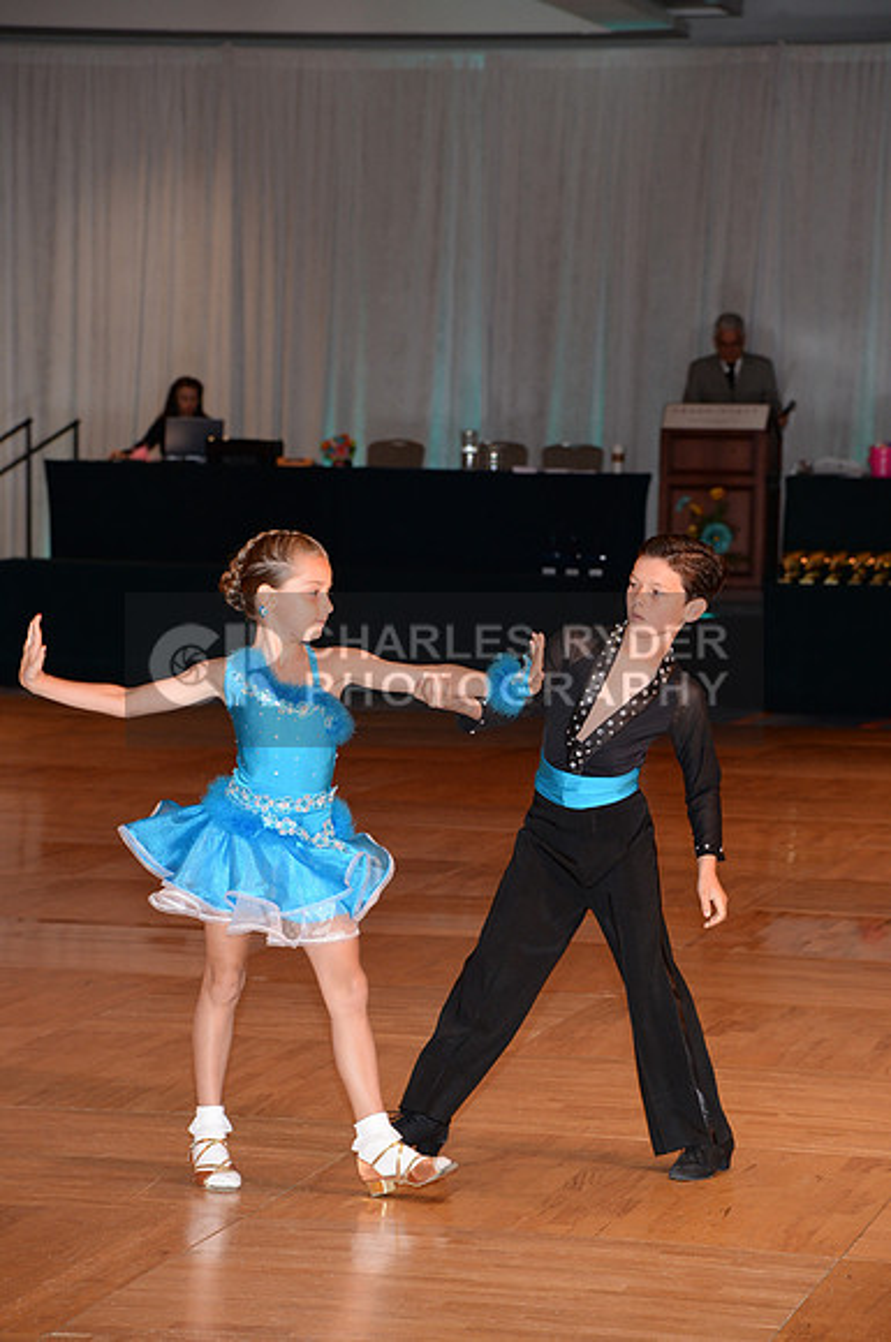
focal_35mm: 120
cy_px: 671
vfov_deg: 17.1
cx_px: 446
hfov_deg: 11.4
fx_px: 4468
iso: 1250
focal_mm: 120
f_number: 5.6
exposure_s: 1/200
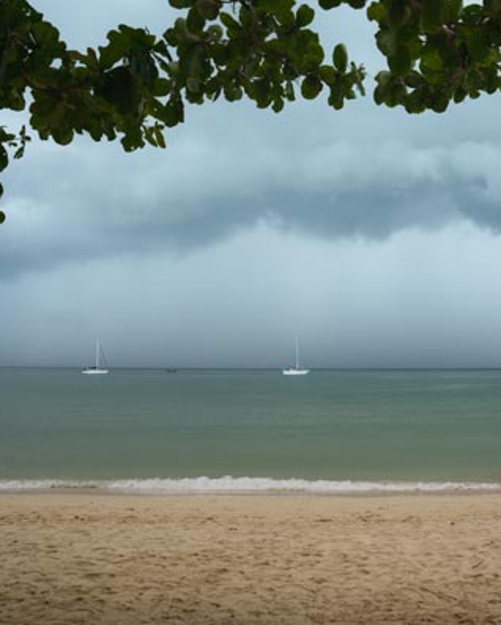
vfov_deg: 52.8
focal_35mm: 34
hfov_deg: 42.4
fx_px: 630
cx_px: 361
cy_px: 312
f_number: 2.8
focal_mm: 24
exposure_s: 1/12800
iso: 500
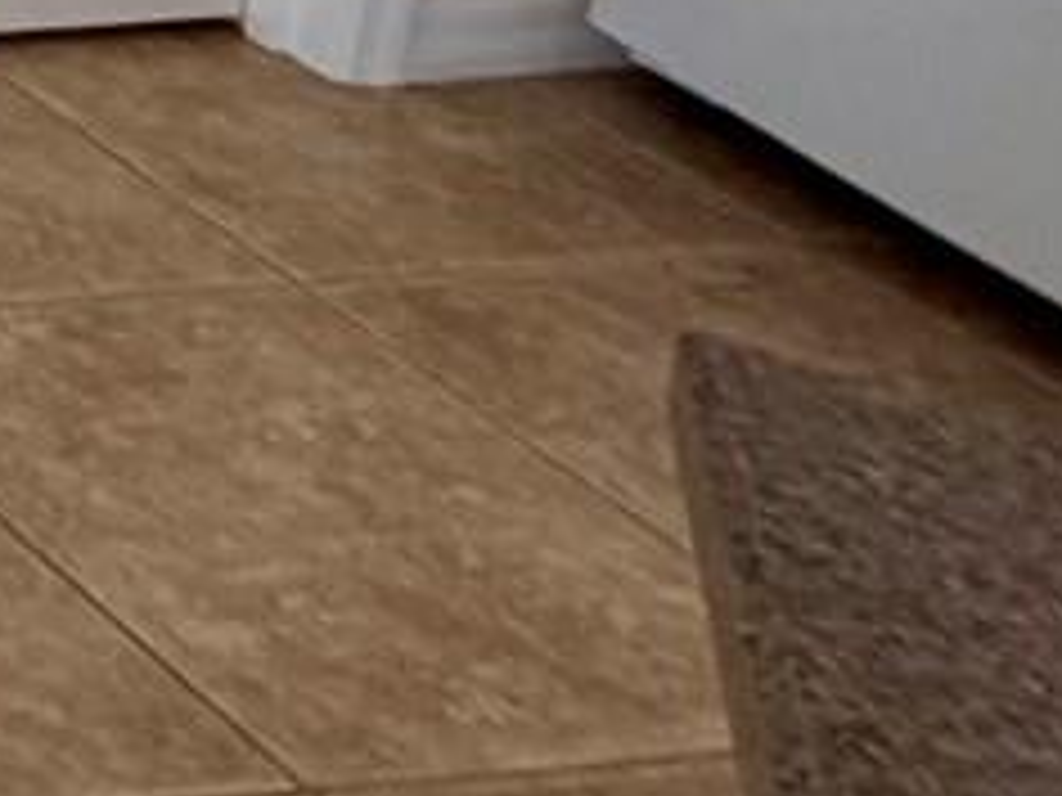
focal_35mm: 95
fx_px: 2915
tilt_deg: -11.3
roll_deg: +1.3
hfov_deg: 11.1
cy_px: -1106
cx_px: -2223
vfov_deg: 12.4
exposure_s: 1/120
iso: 125
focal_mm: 2.22
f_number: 2.2
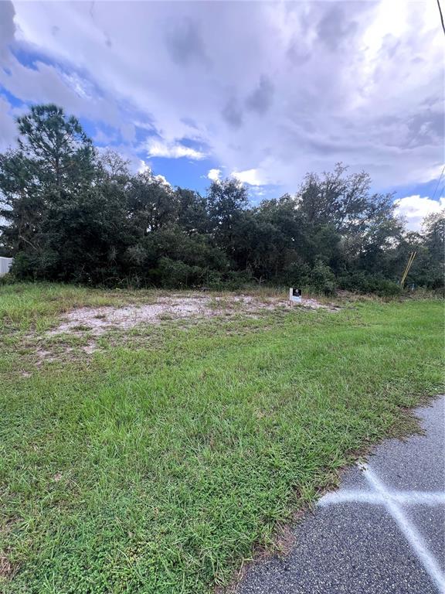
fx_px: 223
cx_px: 222
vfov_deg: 106.2
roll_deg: -0.7
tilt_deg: -5.8
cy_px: 297
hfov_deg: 89.9
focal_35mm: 13
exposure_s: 1/185
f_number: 1.8
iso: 32
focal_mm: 1.57
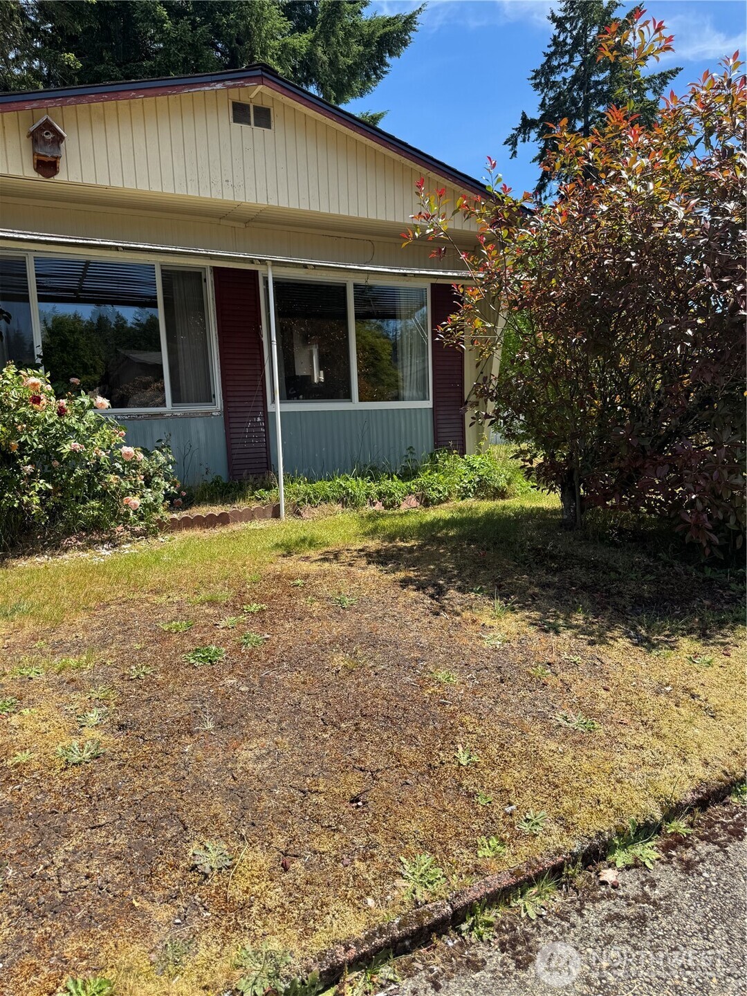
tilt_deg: -5.4
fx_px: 691
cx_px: 374
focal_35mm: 24
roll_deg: +2.0
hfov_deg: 56.8
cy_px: 498
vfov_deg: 71.6
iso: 80
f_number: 1.78
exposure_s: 1/2105
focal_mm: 6.76
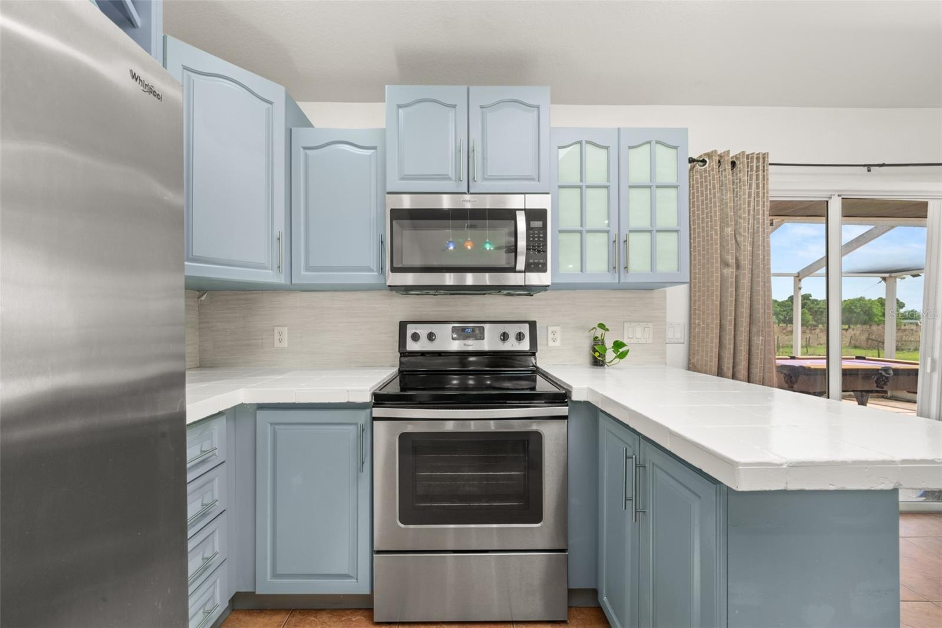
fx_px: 340
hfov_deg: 108.3
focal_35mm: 13
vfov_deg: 85.4
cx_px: 471
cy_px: 314
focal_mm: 13
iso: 400
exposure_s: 1/3
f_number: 11
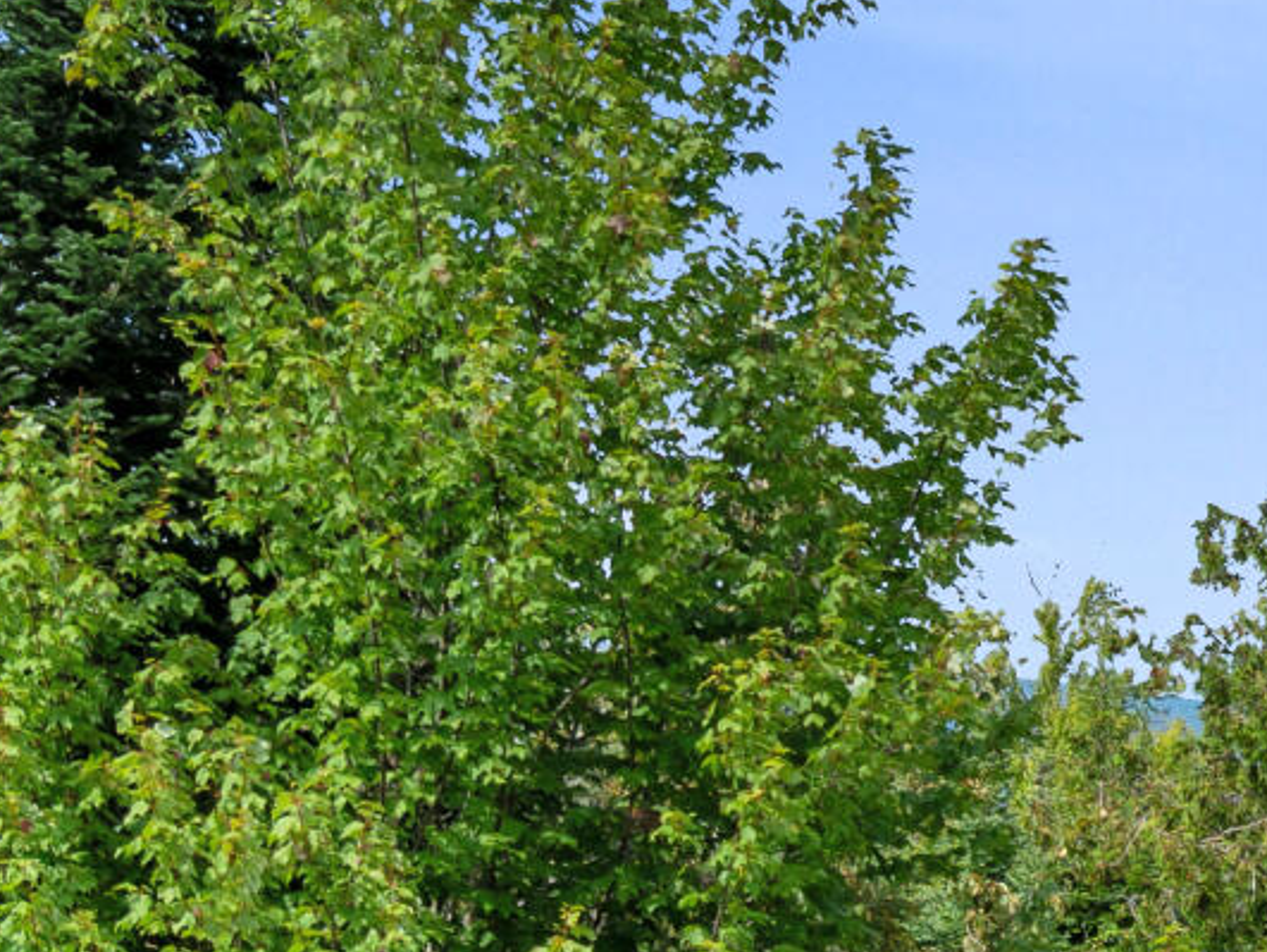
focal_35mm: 190
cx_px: 2799
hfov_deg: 9.5
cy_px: 959
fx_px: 6959
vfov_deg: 7.8
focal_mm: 35
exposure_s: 1/400
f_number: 7.1
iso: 100
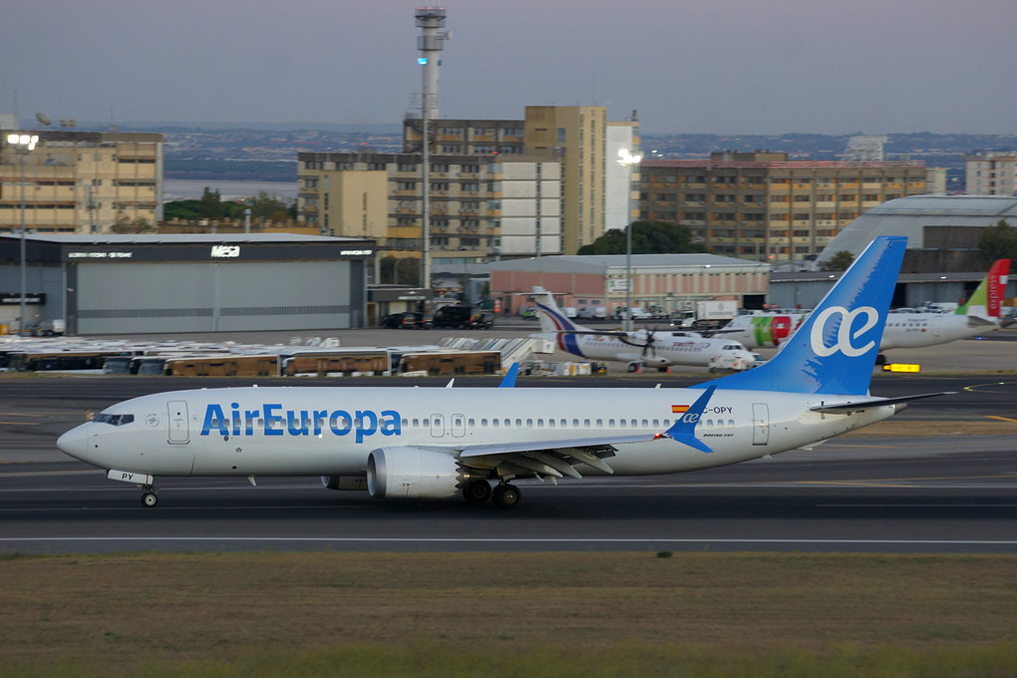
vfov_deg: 6.1
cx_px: 509
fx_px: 6384
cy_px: 339
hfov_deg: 9.1
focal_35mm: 226
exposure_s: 1/80
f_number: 5.6
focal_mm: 150
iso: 400
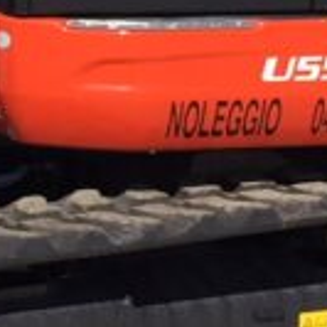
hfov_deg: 8.2
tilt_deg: -5.5
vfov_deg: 8.7
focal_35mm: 199
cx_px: -418
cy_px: -50
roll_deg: -1.2
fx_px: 2127
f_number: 2.2
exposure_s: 1/2083
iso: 32
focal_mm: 4.15
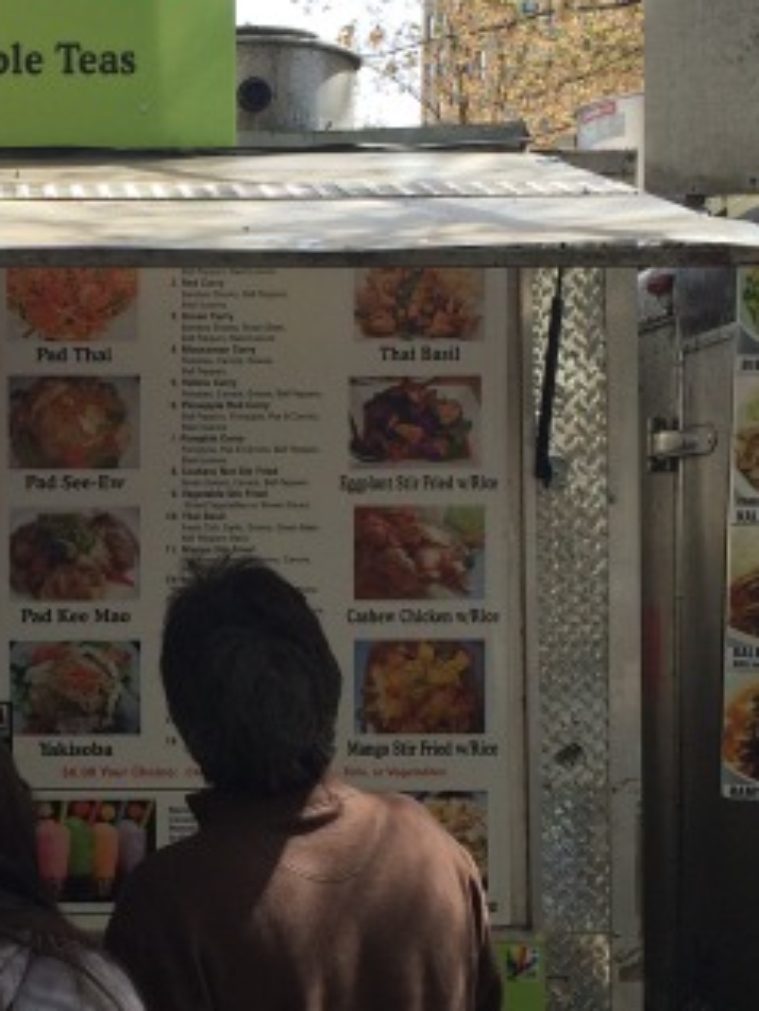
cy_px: 608
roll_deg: +0.5
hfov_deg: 18.5
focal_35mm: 78
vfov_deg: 25.0
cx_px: 32
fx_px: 2279
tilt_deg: -3.1
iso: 32
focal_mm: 4.15
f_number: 2.2
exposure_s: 1/672
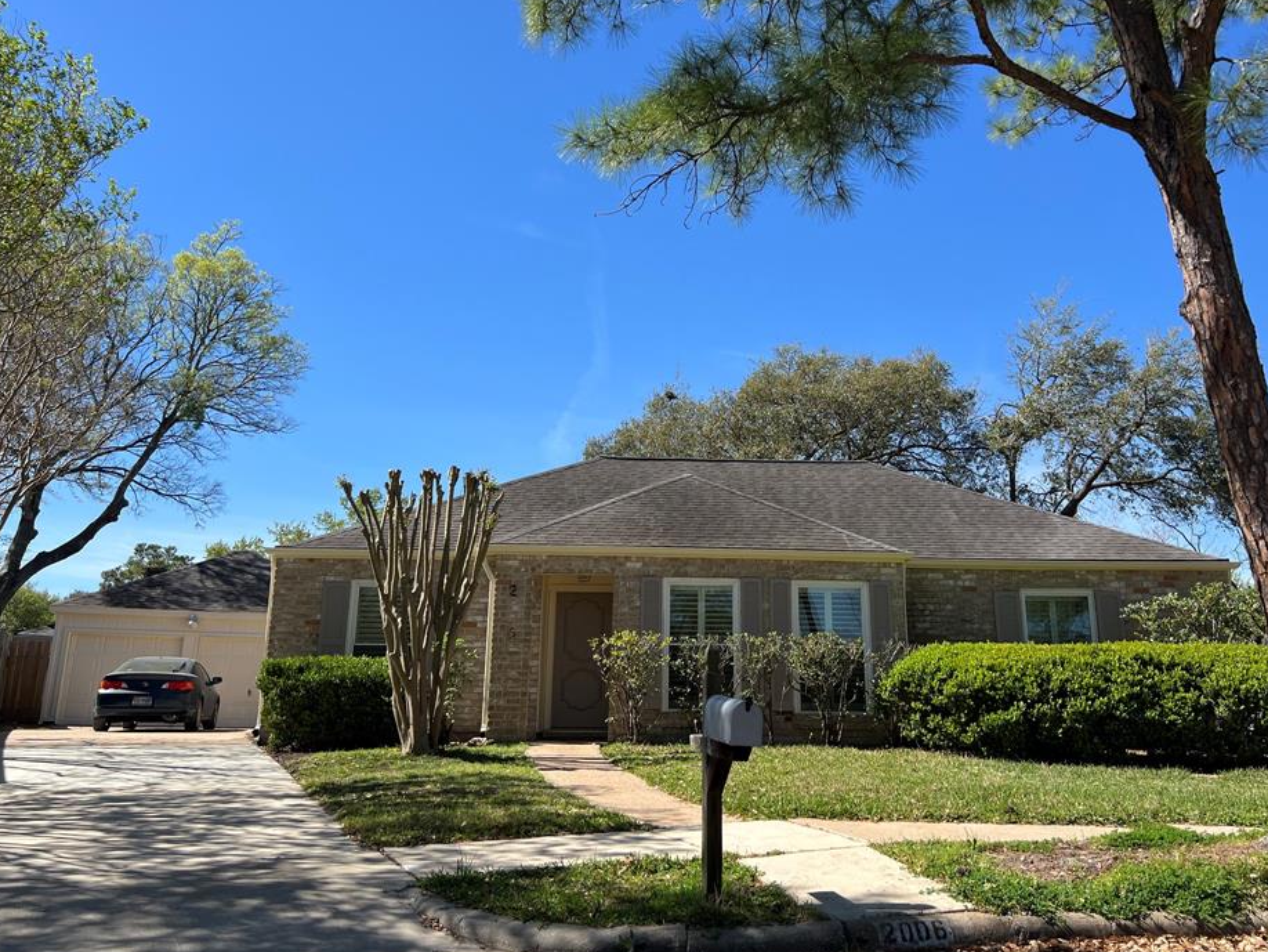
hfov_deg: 61.6
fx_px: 1063
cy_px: 438
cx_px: 675
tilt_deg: +14.7
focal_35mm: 29
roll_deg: +0.6
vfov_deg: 48.2
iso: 50
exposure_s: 1/3077
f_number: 1.5
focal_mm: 5.7
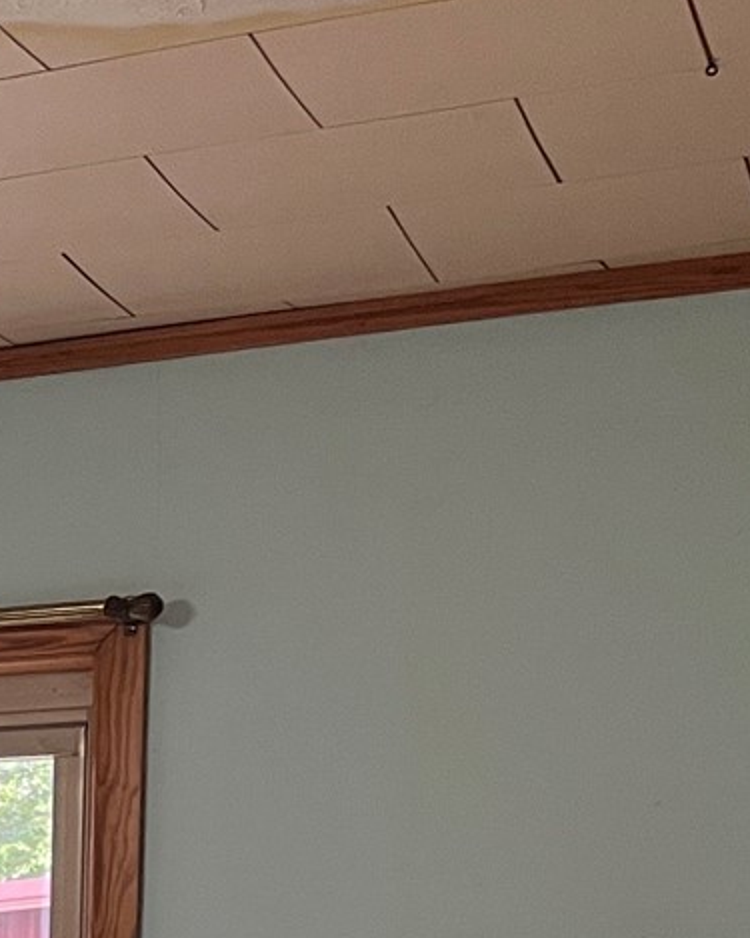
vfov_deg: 17.5
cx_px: -1054
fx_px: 2887
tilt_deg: -1.9
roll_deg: -0.5
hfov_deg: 11.9
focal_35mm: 104
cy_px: 1168
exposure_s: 1/65
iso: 125
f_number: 1.6
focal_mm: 5.1
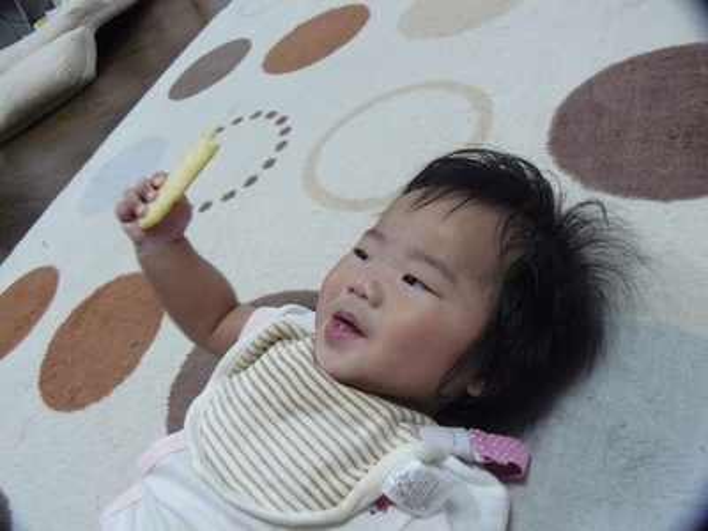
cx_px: 354
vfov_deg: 39.7
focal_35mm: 36
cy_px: 266
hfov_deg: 51.4
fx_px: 736
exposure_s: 1/50
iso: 400
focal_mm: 6
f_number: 2.8
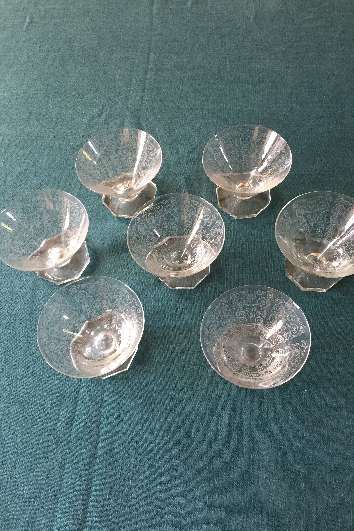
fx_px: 457
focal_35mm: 31
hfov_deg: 42.3
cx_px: 189
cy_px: 265
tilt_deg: -61.9
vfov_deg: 60.3
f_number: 2.2
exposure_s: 1/33
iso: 200
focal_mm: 4.15
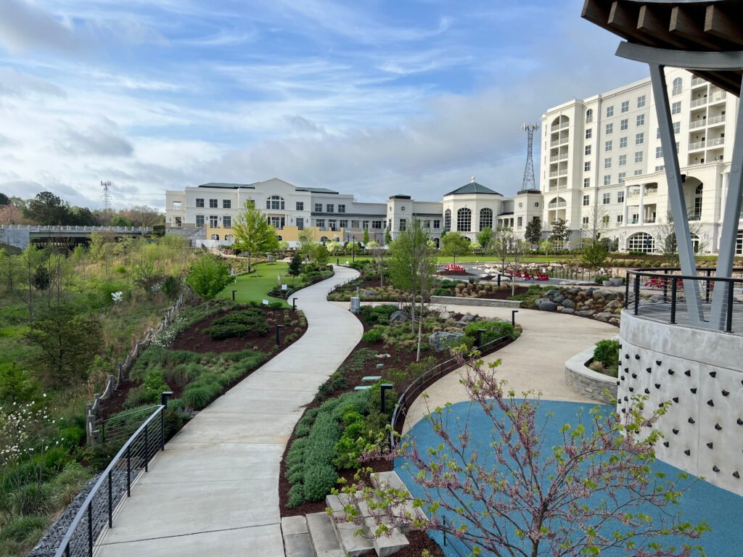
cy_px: 278
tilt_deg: -3.1
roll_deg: +0.4
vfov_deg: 53.1
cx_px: 372
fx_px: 558
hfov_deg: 67.3
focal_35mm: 26
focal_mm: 5.7
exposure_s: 1/2841
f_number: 1.5
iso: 50
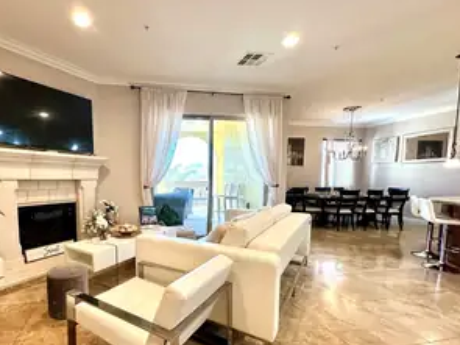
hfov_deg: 82.8
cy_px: 203
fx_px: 252
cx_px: 168
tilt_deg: -5.8
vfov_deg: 68.1
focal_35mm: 19
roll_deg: +0.3
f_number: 2.2
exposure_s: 1/120
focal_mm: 2.22
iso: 200
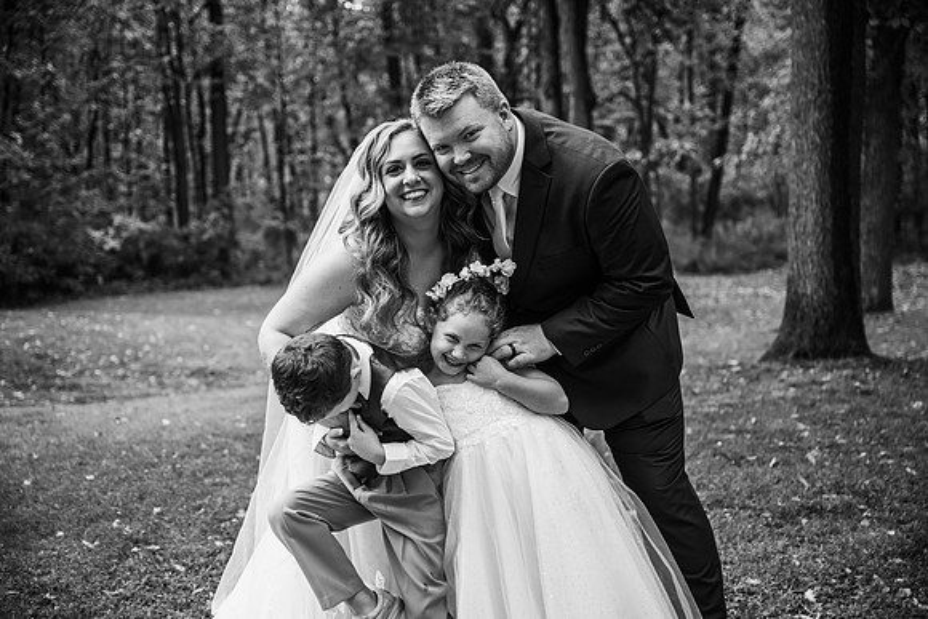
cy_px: 310
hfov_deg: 42.7
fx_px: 1186
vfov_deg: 29.3
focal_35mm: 46
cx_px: 464
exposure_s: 1/400
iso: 200
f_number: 2.8
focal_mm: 46
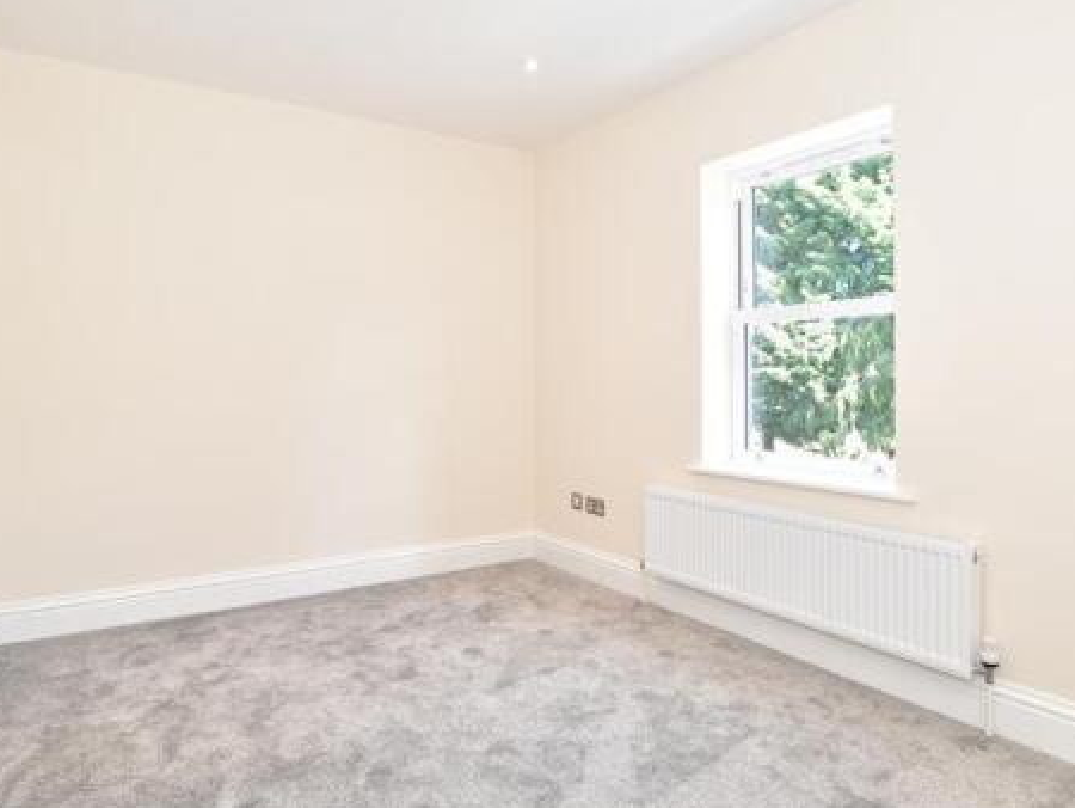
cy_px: 367
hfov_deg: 79.0
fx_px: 653
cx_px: 538
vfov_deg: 63.4
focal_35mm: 21
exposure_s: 1/25
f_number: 7.1
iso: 400
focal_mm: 10
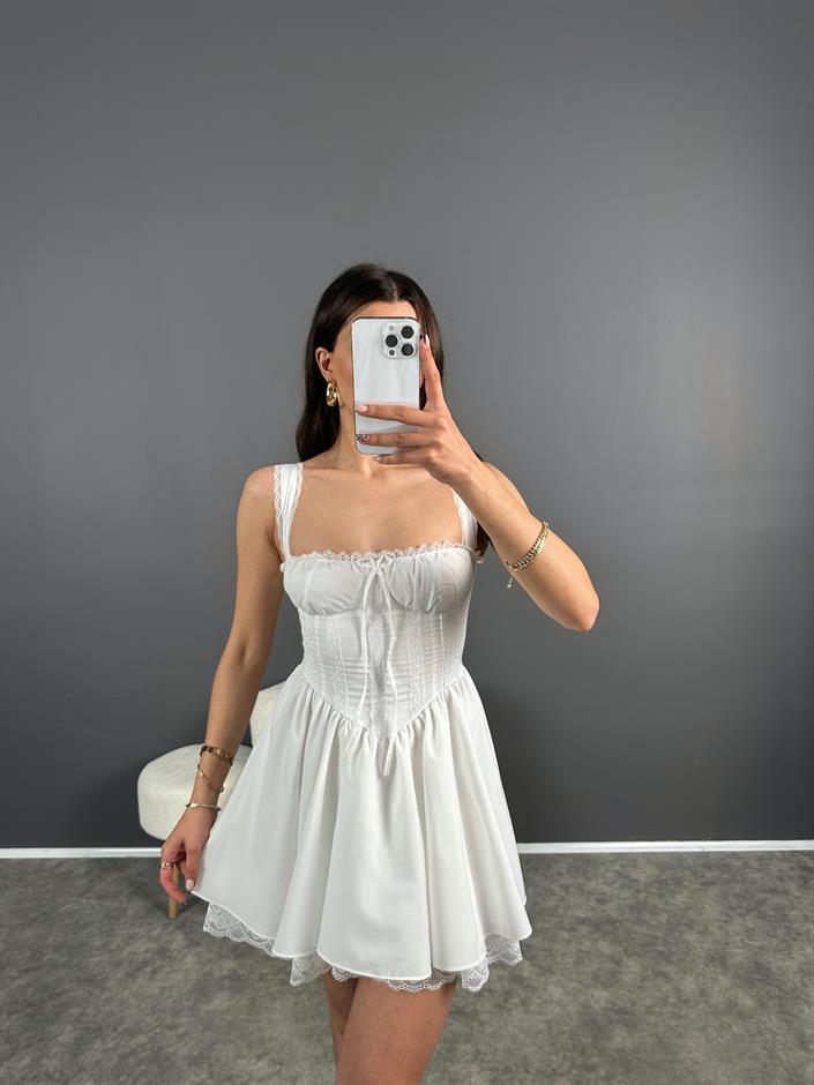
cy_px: 542
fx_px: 752
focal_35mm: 24
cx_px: 407
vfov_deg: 71.6
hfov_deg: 56.8
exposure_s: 1/121
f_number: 1.78
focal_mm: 6.86
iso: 64
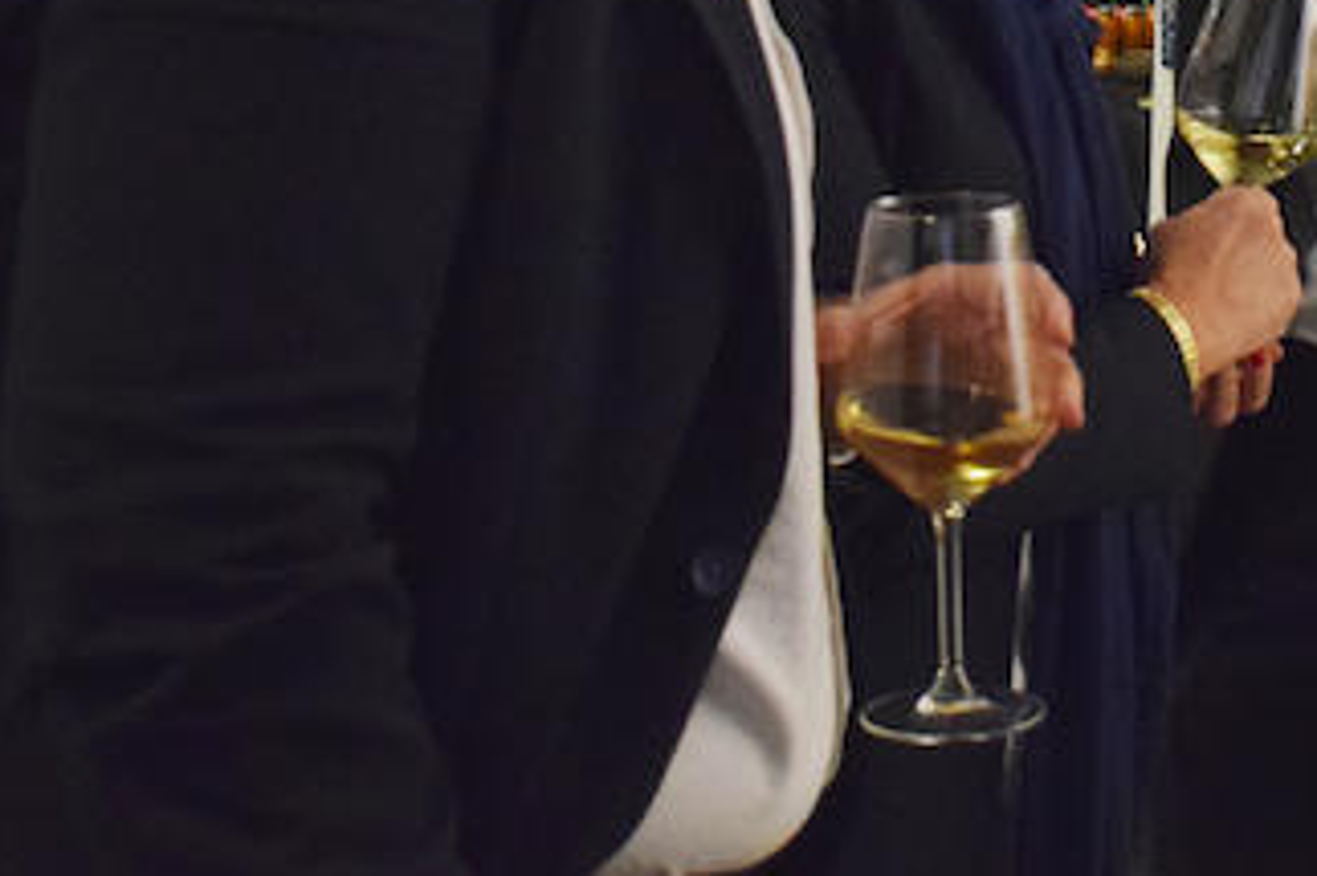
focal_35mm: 93
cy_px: -299
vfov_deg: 14.0
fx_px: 3400
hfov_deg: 21.0
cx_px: 1378
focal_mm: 20
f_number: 3.5
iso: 2500
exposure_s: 1/500
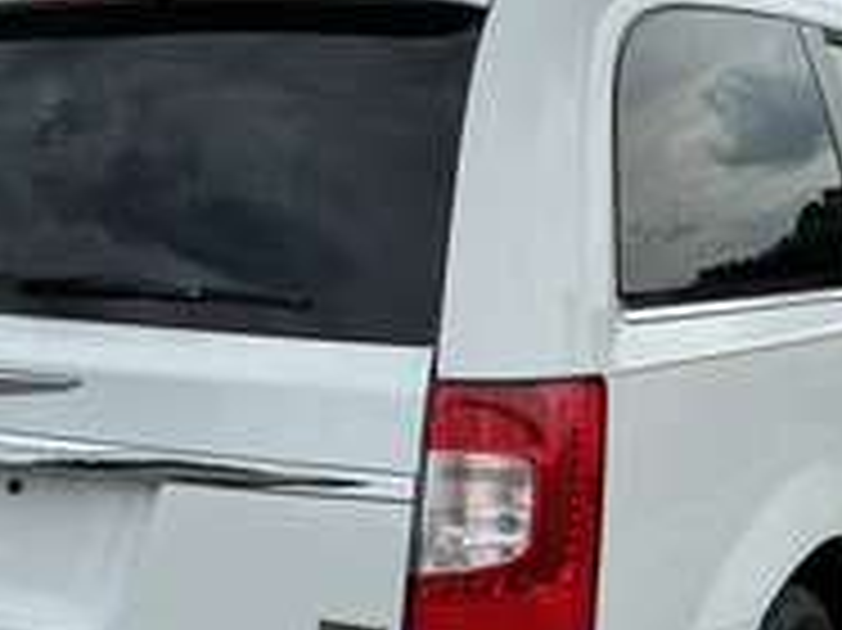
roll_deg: +0.6
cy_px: 450
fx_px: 1459
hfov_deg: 32.1
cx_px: 356
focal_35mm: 60
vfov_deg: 24.2
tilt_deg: -9.2
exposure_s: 1/1848
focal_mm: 3
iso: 25
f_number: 1.8
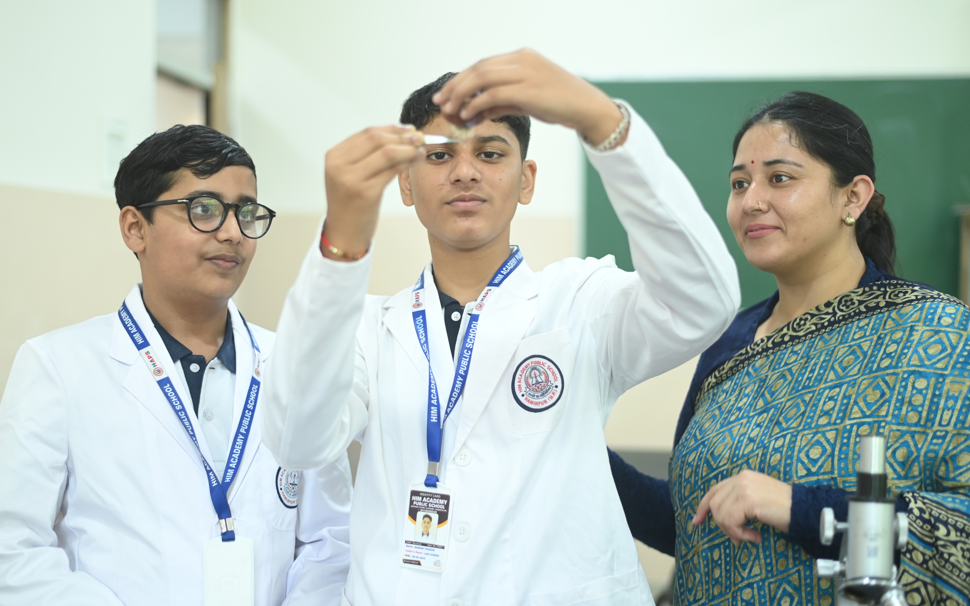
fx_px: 1348
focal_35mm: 51
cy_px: 310
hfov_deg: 39.6
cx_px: 485
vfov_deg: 25.3
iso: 800
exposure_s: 1/200
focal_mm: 50
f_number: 1.8
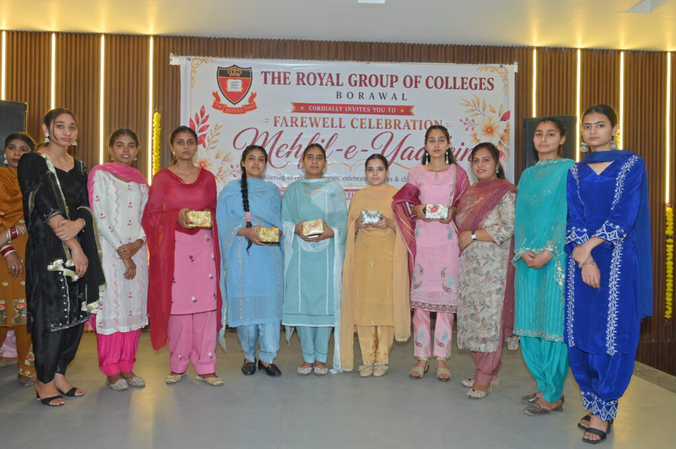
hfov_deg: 63.7
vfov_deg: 44.9
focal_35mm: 29
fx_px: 544
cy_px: 224
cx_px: 338
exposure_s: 1/125
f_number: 5.6
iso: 1250
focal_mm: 29
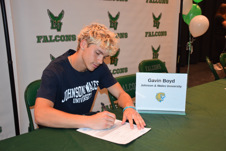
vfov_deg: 34.2
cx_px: 113
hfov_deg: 49.5
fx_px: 245
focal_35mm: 39
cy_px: 76
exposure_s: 1/80
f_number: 4.5
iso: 800
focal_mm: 26
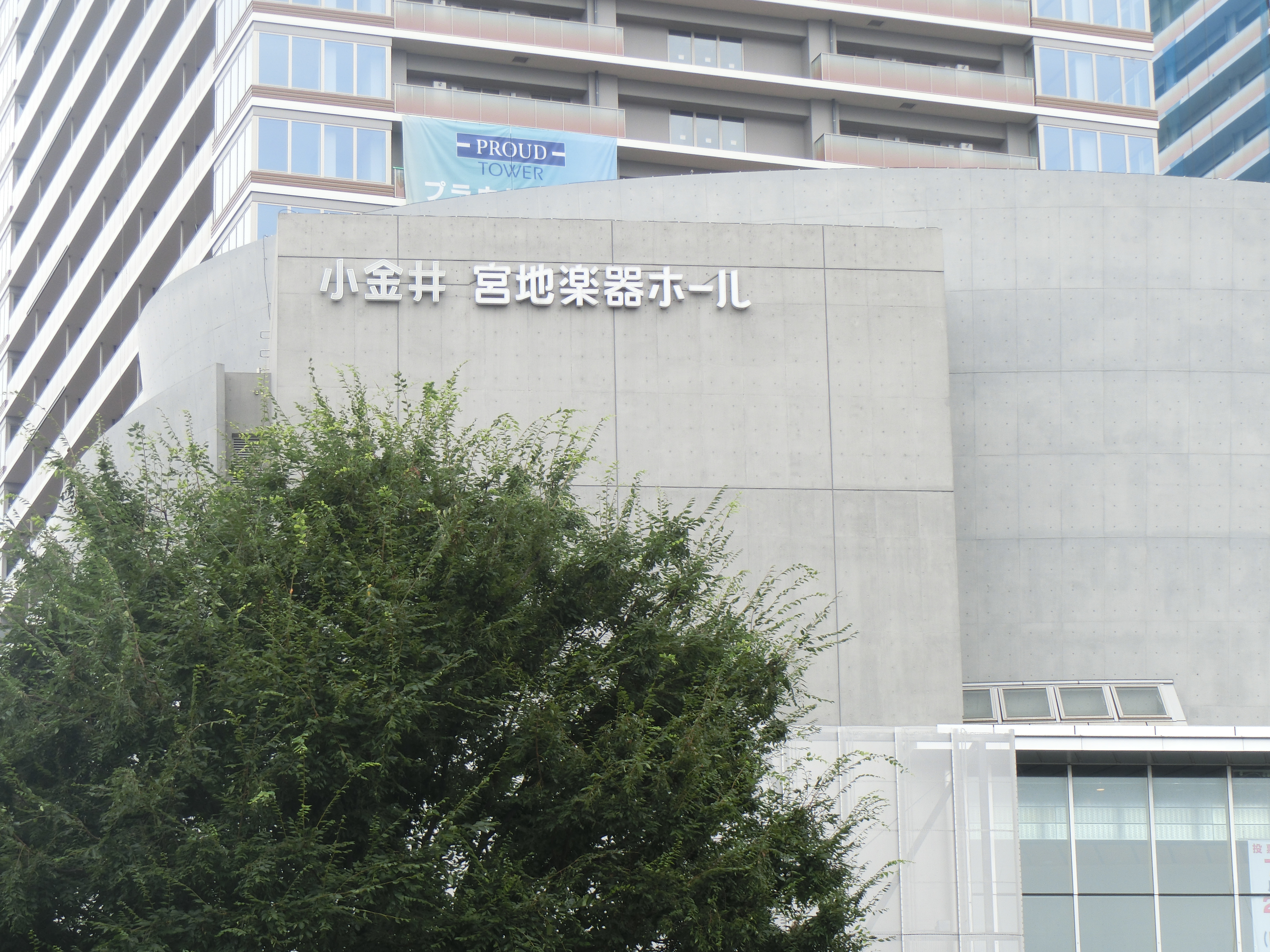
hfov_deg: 18.4
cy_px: 476
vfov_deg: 13.8
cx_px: 635
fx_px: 3926
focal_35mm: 107
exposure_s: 1/125
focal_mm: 19.1
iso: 80
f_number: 5.7
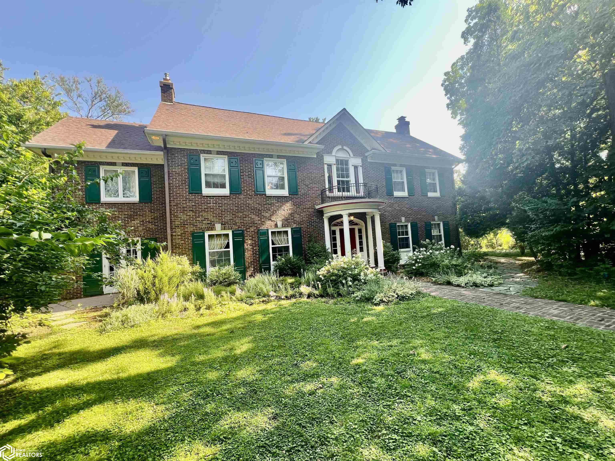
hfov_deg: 106.2
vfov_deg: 89.9
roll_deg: +4.0
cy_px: 230
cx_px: 308
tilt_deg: +3.5
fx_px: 231
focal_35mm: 13
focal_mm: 1.57
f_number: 1.8
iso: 32
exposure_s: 1/123
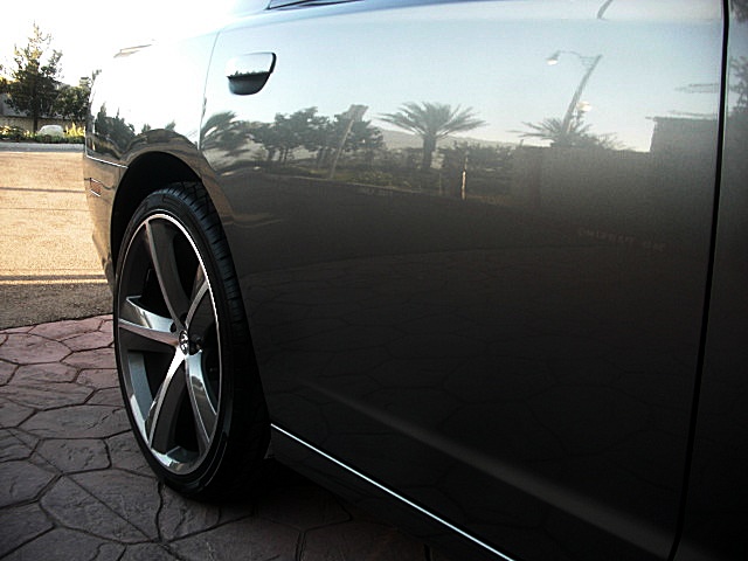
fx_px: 778
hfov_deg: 51.4
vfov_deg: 39.7
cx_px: 374
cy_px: 280
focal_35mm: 36
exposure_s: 1/100
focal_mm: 6.3
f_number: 2.8
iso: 100
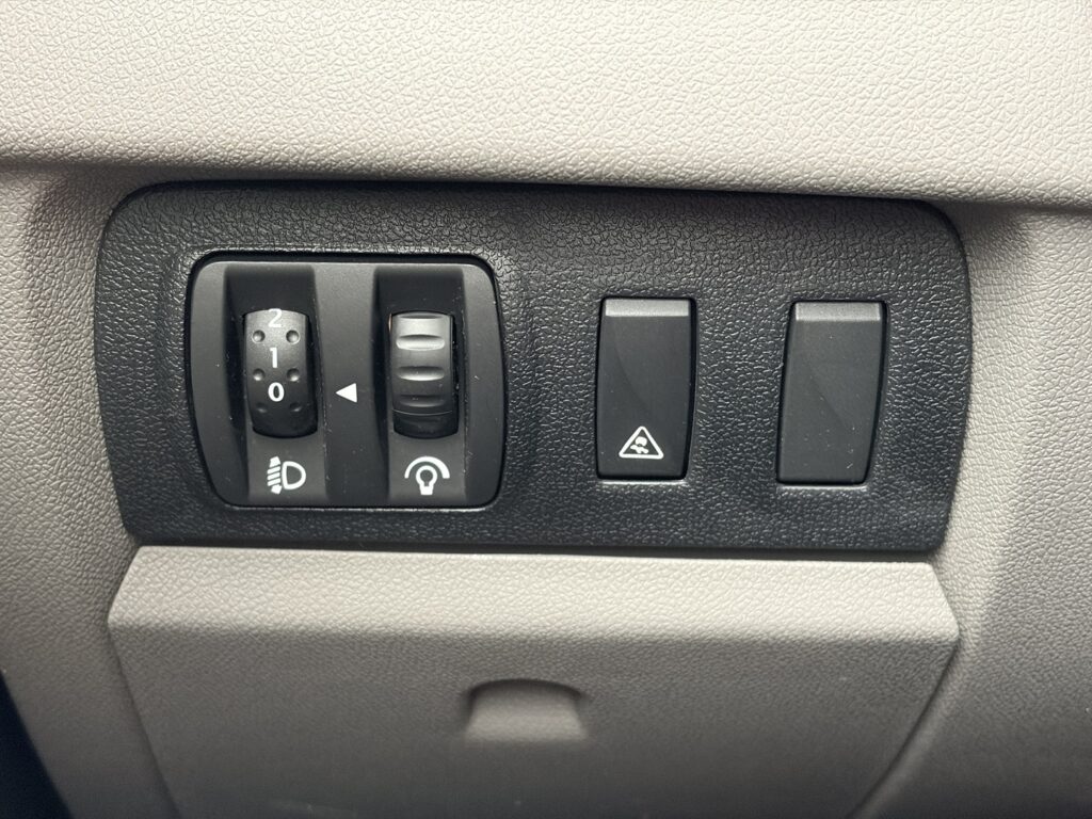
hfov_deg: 36.8
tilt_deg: -16.3
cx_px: 546
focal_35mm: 52
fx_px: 1640
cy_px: 410
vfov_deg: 28.0
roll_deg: +0.9
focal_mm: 5.96
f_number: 1.6
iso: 320
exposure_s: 1/30
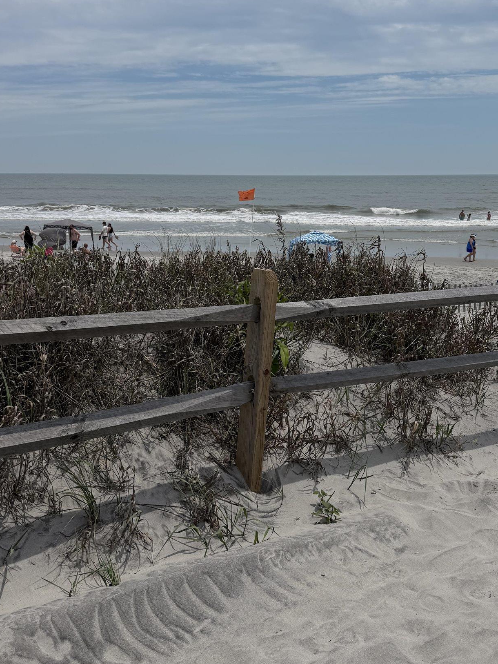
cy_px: 278
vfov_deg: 53.7
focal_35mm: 34
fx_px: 652
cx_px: 309
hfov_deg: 41.5
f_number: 1.78
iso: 100
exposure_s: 1/17544
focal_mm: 6.76
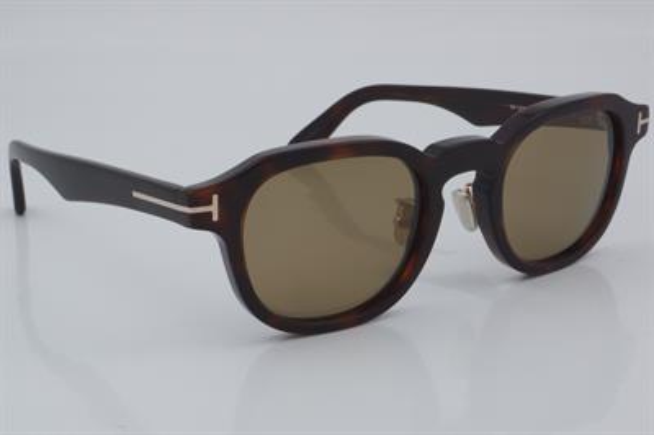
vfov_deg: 18.2
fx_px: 1361
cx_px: 327
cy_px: 218
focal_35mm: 75
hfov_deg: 27.0
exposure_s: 1/4
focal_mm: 50
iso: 100
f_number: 32
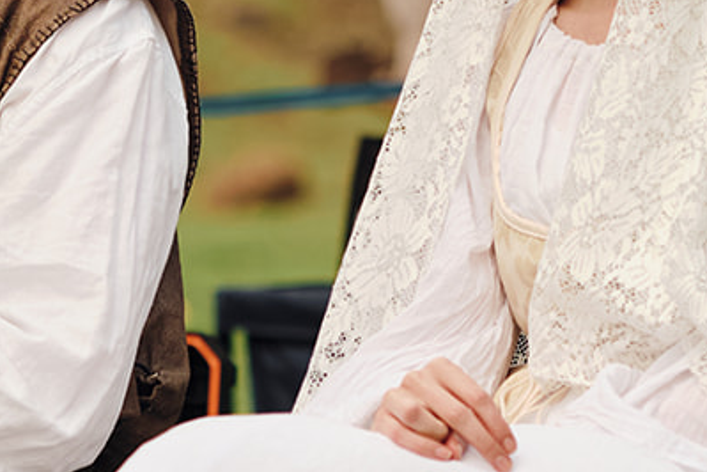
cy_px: 127
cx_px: -76
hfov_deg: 3.8
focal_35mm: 542
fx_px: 10643
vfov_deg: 2.5
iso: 400
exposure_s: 1/2000
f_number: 2.2
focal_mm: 90
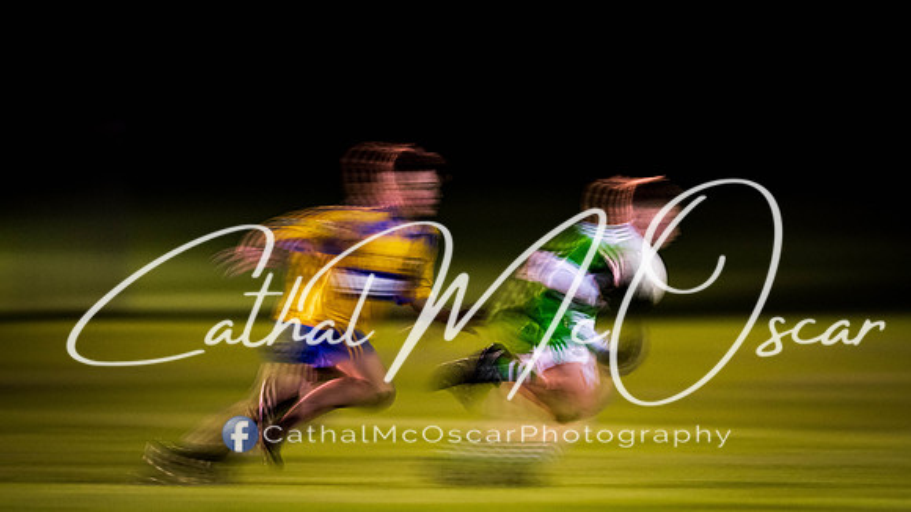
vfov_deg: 2.4
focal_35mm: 499
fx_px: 12056
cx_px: 526
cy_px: 320
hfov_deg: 4.3
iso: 1600
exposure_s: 1/13
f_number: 2.8
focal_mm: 400
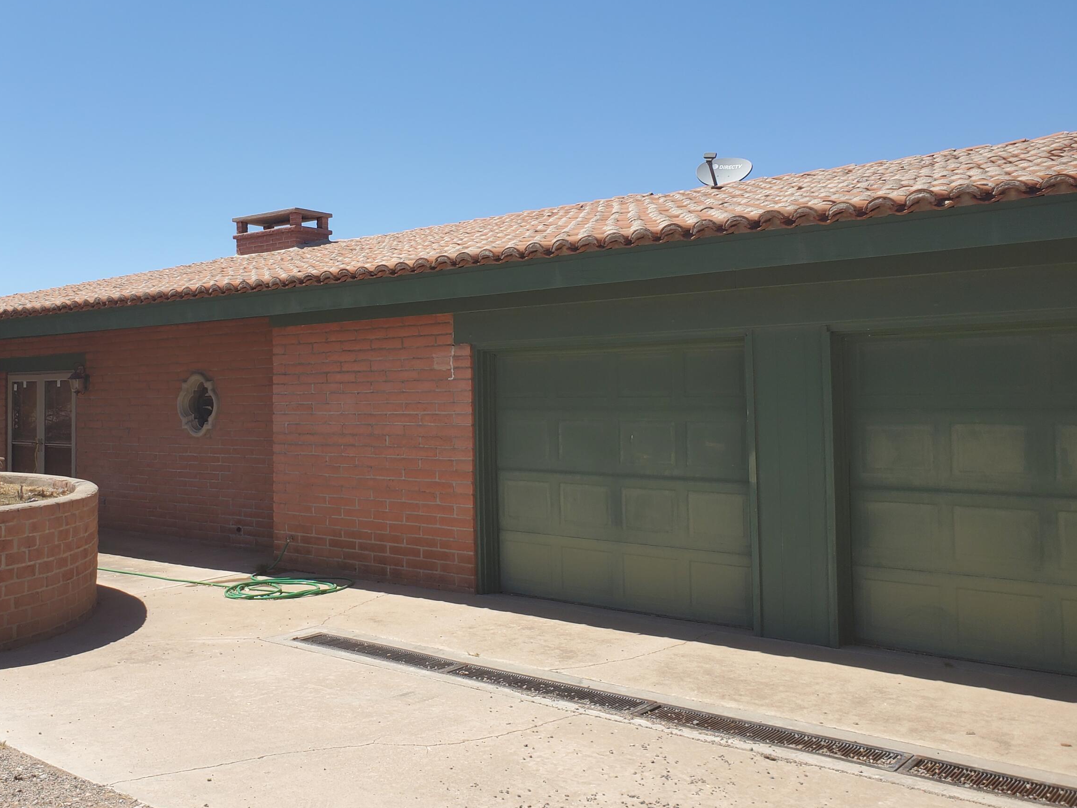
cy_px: 408
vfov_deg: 41.8
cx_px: 384
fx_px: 1058
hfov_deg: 53.2
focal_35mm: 34
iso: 50
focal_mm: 4.3
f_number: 2.4
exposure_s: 1/1423
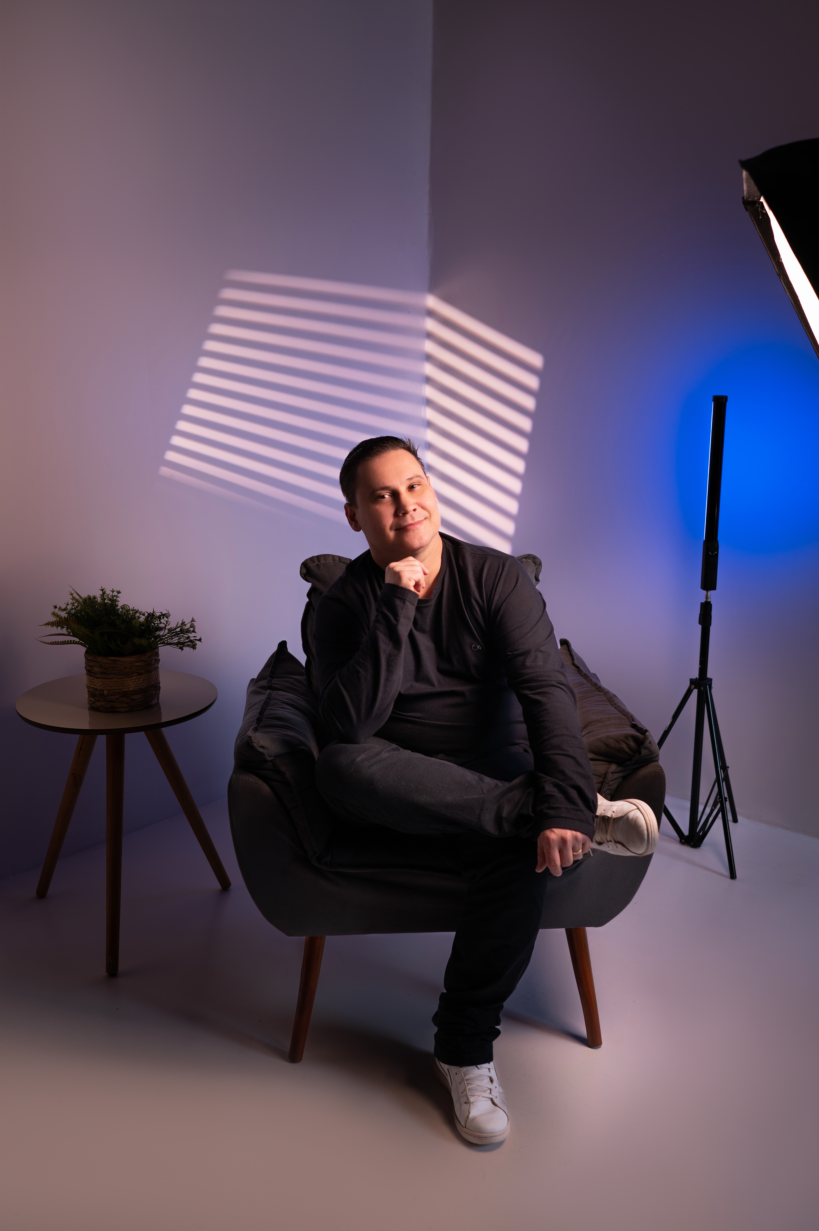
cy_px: 608
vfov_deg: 53.2
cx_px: 421
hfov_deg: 36.8
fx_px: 1230
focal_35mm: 36
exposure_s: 1/125
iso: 200
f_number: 3.2
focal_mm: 35
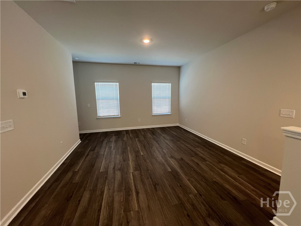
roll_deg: +1.1
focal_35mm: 13
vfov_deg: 89.9
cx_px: 150
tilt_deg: -6.3
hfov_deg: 106.2
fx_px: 113
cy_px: 113
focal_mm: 1.57
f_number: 1.8
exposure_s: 1/60
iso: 160
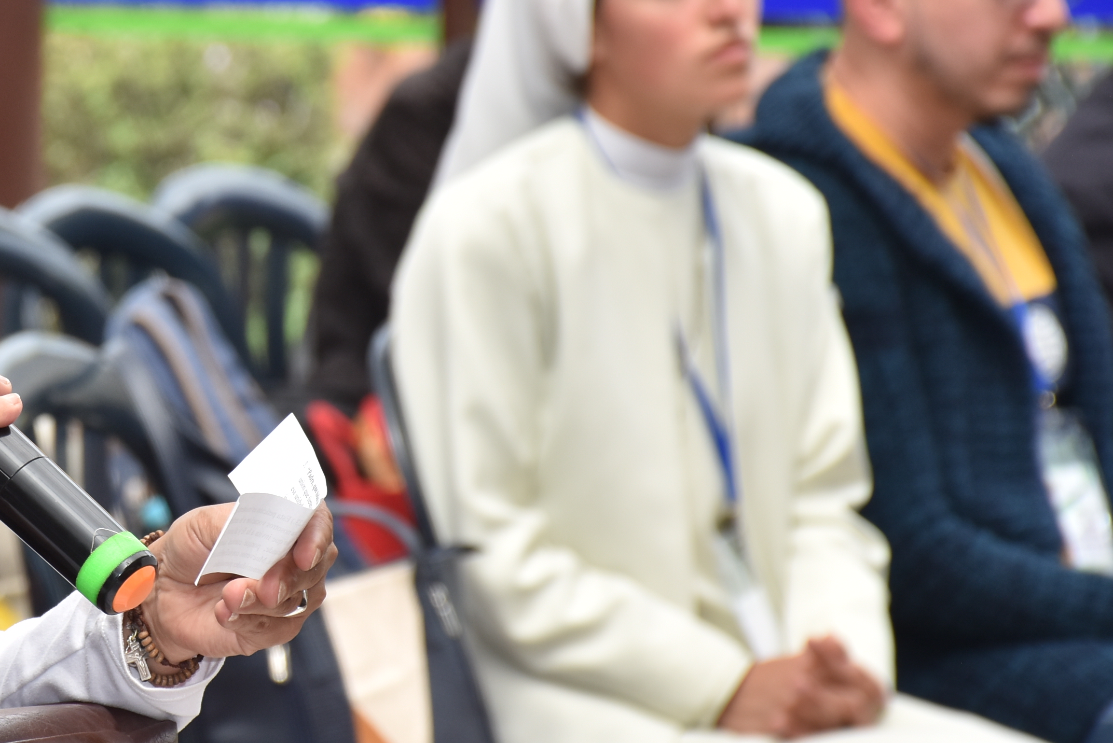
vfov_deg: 3.6
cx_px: 59
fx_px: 11750
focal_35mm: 380
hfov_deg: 5.4
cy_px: 409
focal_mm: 130
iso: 160
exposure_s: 1/200
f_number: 7.1
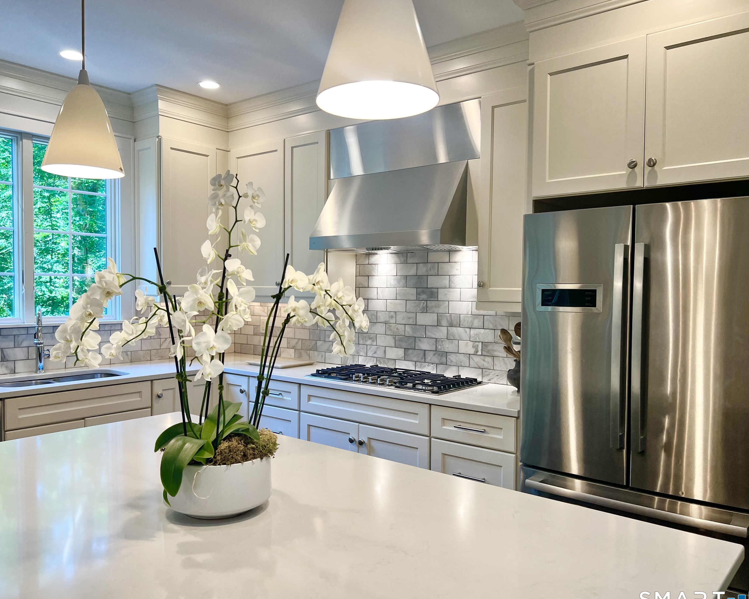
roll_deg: -0.4
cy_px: 303
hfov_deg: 62.1
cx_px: 349
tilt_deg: -1.5
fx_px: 621
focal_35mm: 28
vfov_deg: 51.5
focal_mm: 5.7
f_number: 1.5
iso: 64
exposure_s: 1/120
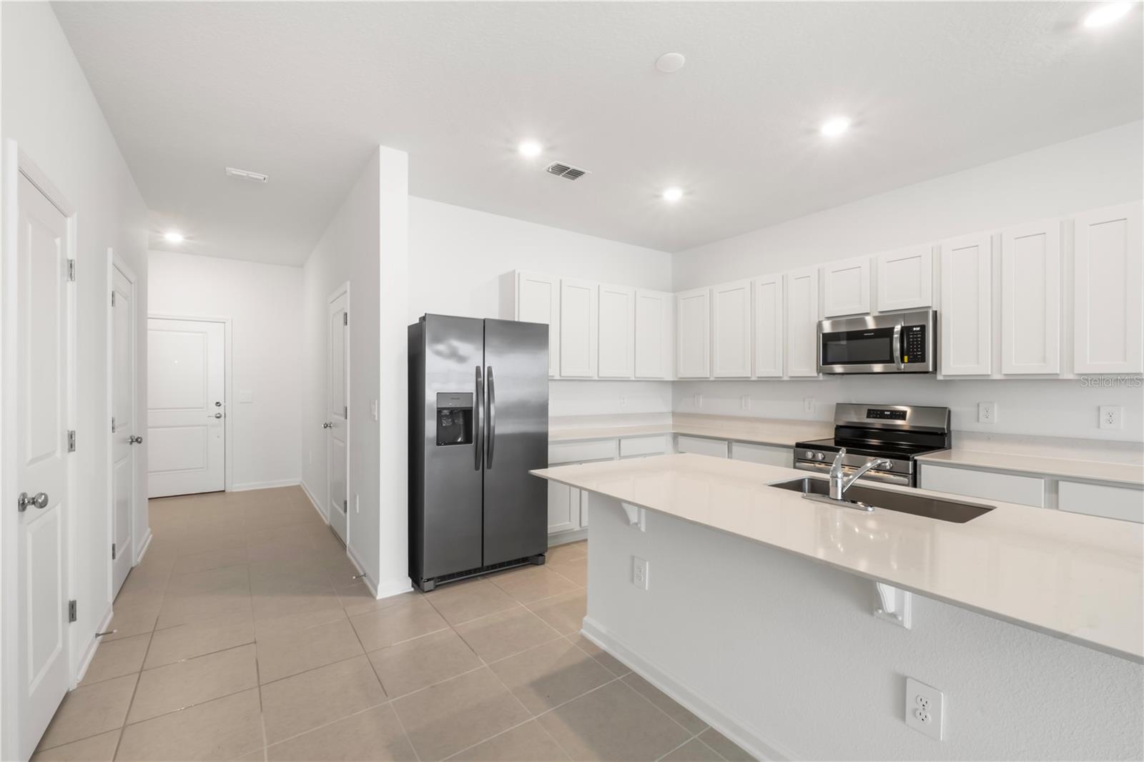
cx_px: 572
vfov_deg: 77.3
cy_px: 381
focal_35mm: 15
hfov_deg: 100.4
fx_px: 477
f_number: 14
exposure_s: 1.5
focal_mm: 10
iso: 320
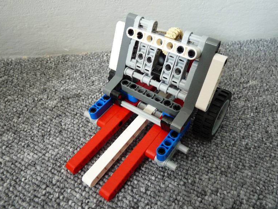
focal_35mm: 28
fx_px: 225
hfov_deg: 63.4
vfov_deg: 49.8
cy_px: 107
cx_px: 140
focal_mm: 4.8
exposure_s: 1/3.2
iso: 100
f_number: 2.8
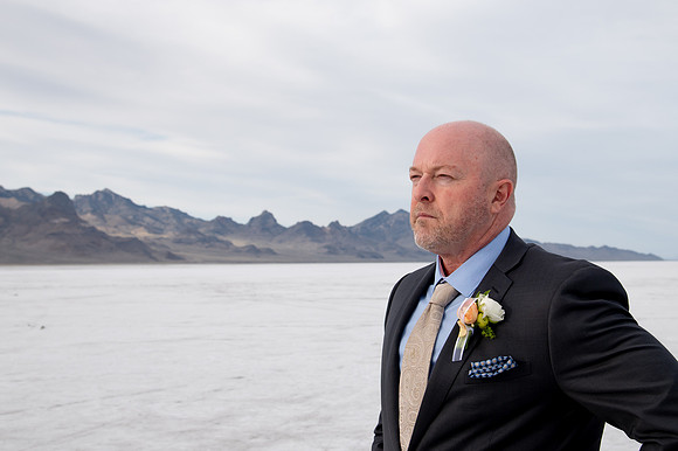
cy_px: 178
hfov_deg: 32.4
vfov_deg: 21.9
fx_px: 1165
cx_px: 350
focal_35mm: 62
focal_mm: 44
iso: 200
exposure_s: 1/400
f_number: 8
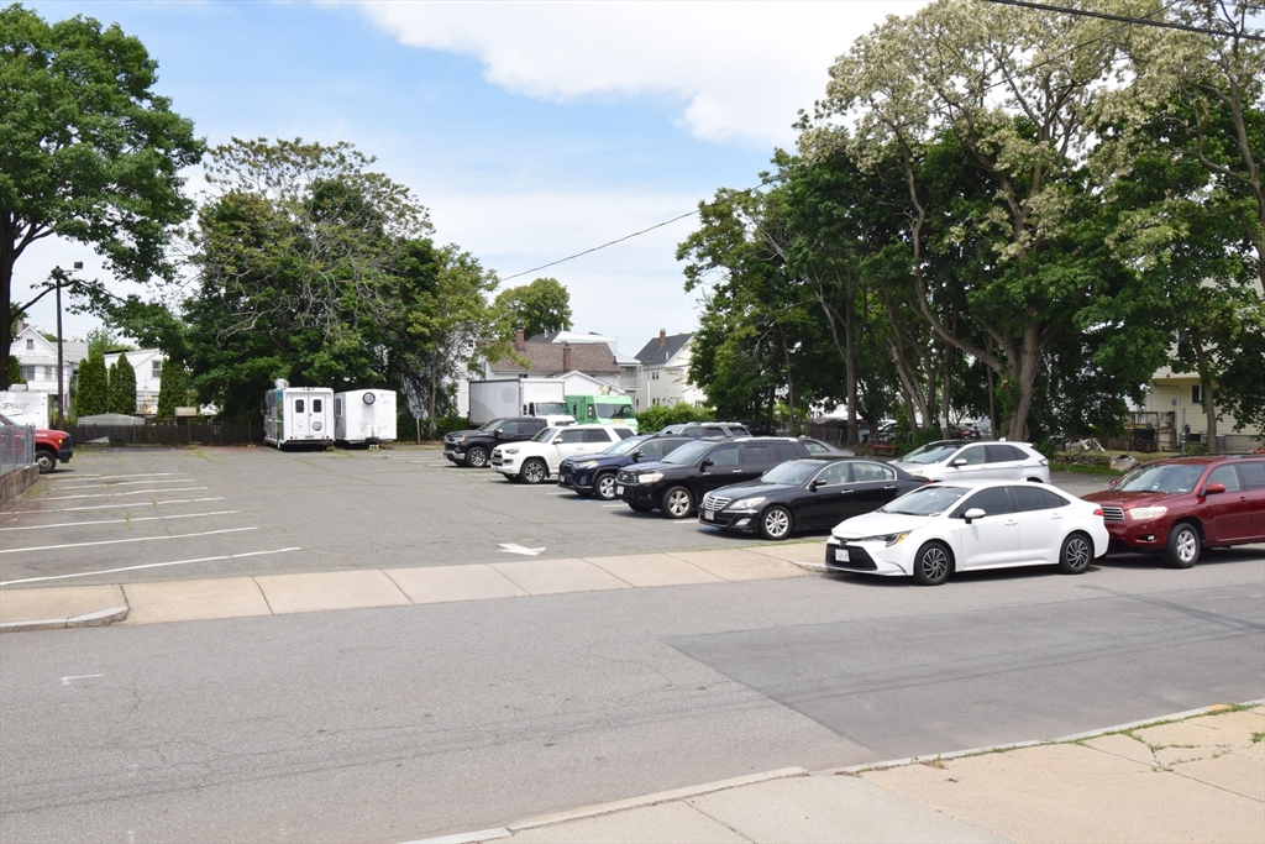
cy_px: 422
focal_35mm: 30
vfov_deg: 43.6
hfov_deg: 61.9
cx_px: 632
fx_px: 1054
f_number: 16
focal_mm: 20
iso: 400
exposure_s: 1/200
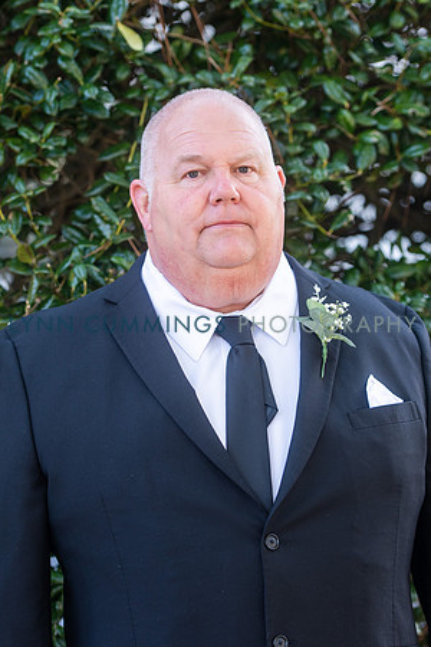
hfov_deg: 10.2
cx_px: 216
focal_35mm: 135
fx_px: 2423
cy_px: 324
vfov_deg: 15.2
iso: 160
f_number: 3.5
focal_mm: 90
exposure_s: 1/250
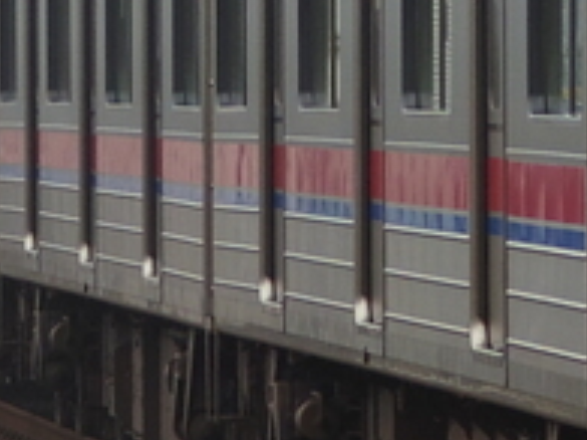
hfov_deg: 2.5
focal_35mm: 795
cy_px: 45
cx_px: 1249
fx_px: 13473
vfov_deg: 1.9
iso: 125
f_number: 2.8
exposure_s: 1/250
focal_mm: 23.2
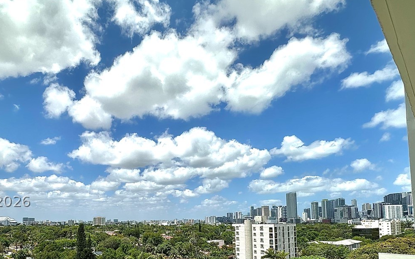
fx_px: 271
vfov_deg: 48.6
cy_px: 201
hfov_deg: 73.7
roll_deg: +0.5
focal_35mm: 24
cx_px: 159
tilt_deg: +4.3
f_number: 2.2
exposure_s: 1/4132
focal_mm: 2.22
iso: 50
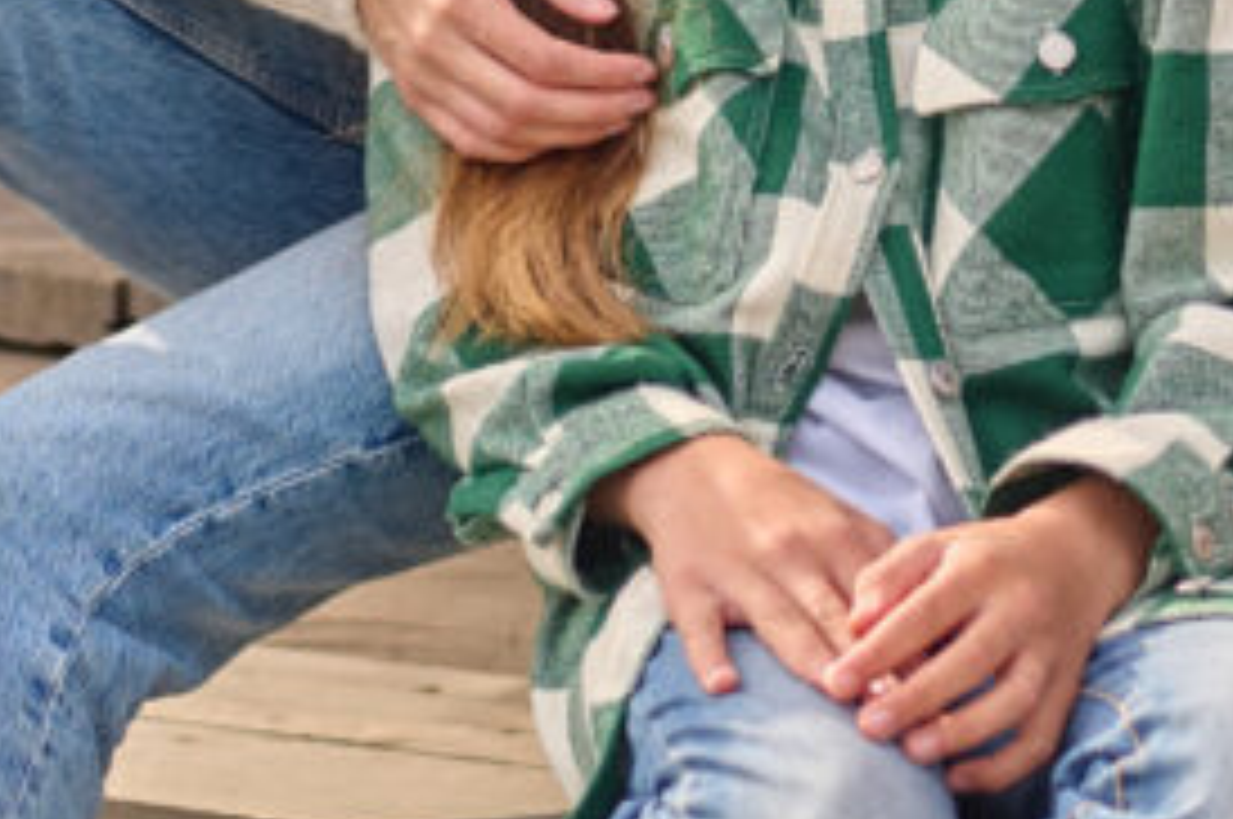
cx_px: 1246
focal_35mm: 318
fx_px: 10878
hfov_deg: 6.5
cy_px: -547
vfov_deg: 4.3
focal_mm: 85
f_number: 2.8
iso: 125
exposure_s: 1/1000
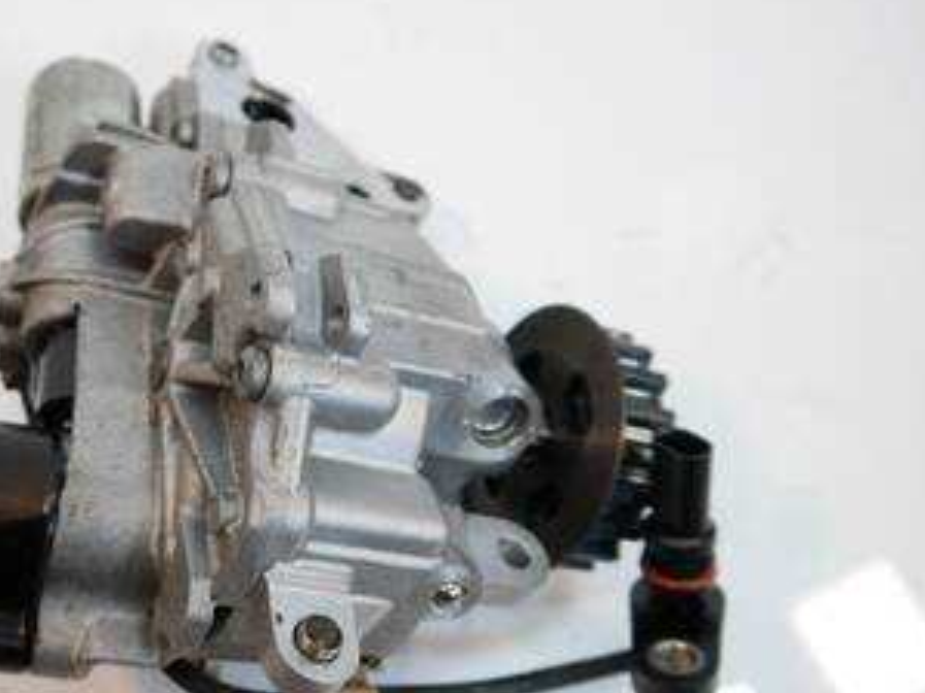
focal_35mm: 45
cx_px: 217
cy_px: 362
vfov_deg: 32.2
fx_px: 1202
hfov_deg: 40.7
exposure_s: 1/60
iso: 200
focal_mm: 14
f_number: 3.5
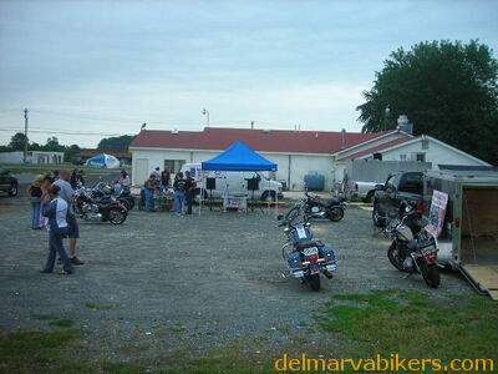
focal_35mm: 38
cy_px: 187
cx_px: 249
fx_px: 547
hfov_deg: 49.0
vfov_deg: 37.7
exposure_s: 1/154
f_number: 3.2
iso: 50
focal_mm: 6.3
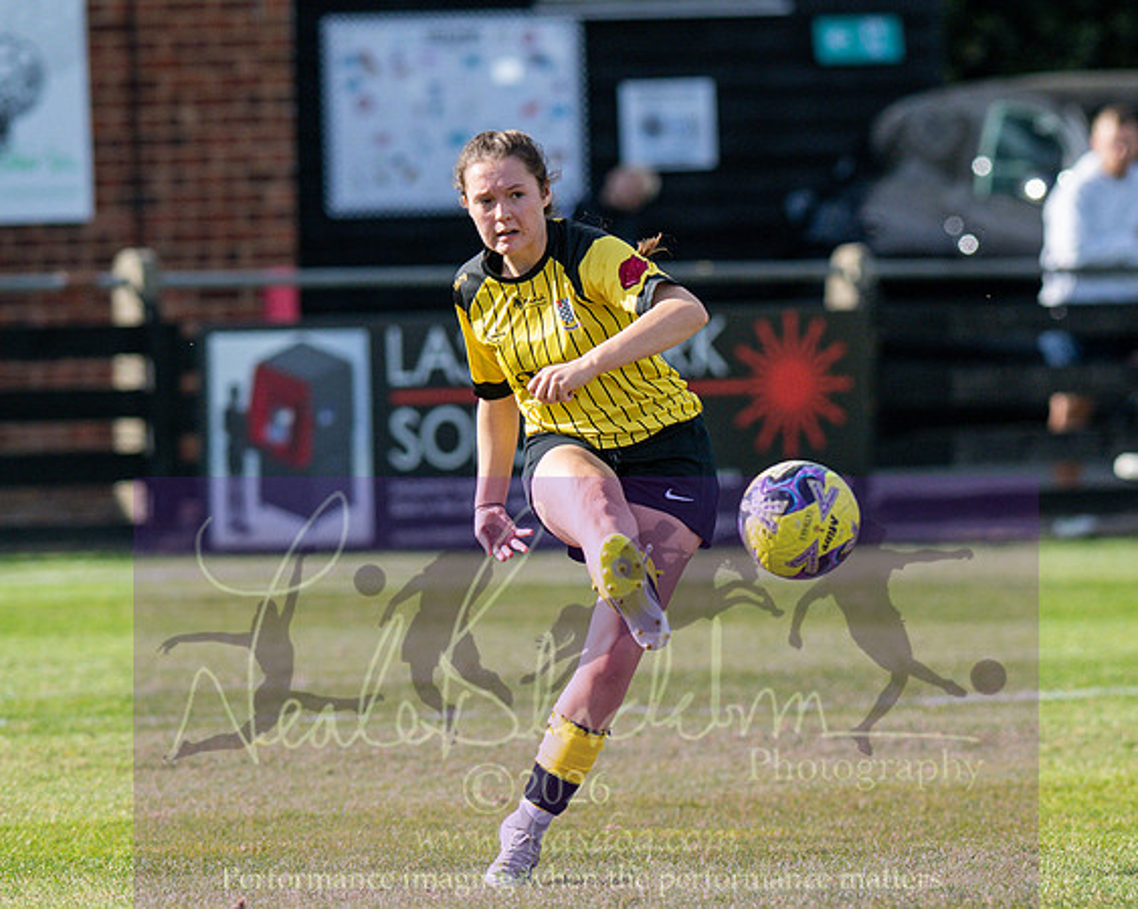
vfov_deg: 2.3
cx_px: 841
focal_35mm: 680
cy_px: 577
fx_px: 22878
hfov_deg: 2.8
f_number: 4
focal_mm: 300
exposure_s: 1/2500
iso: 200
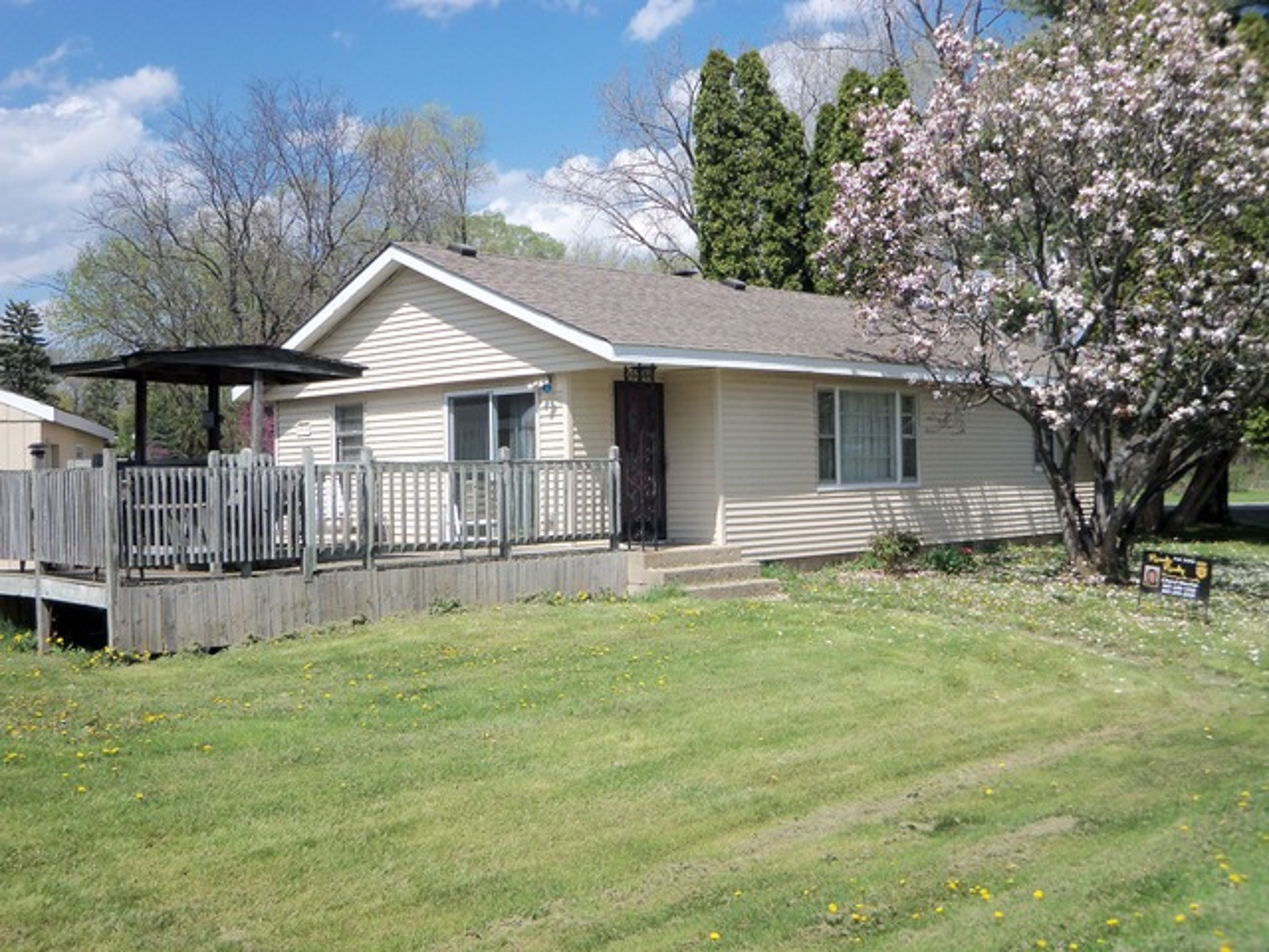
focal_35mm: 38
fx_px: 1393
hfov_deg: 49.0
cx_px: 634
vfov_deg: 37.7
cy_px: 476
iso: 64
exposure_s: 1/500
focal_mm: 6.8
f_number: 4.3
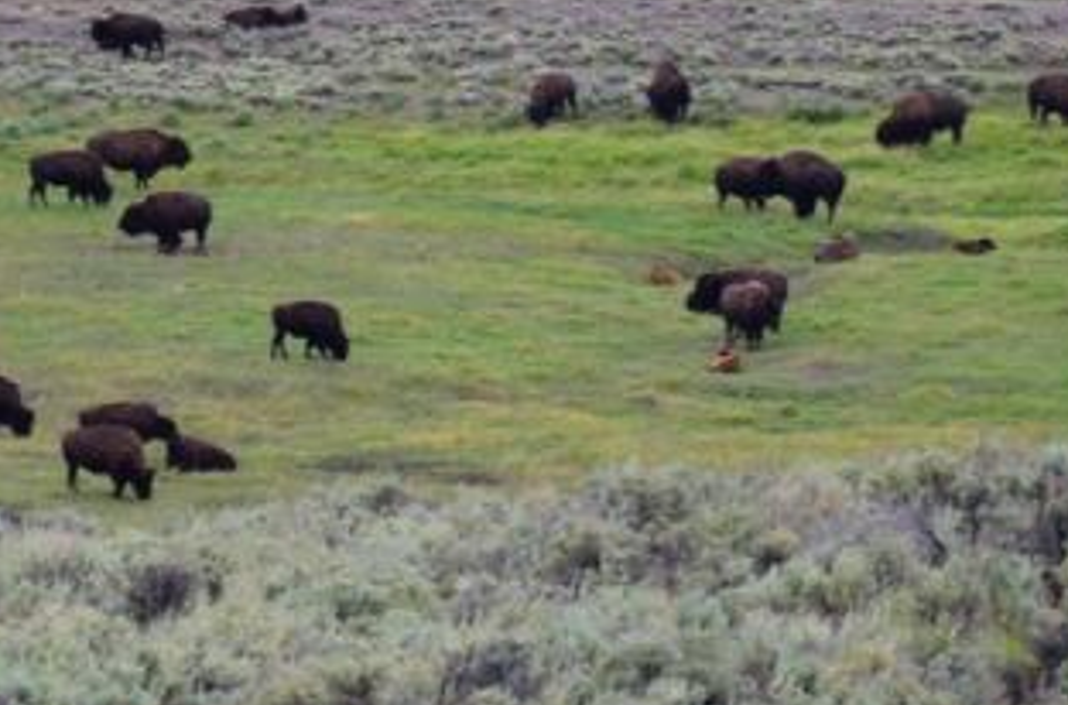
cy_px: 104
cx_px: 349
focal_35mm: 616
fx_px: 18219
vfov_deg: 2.2
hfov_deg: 3.4
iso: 200
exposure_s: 1/250
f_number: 5.6
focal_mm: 200
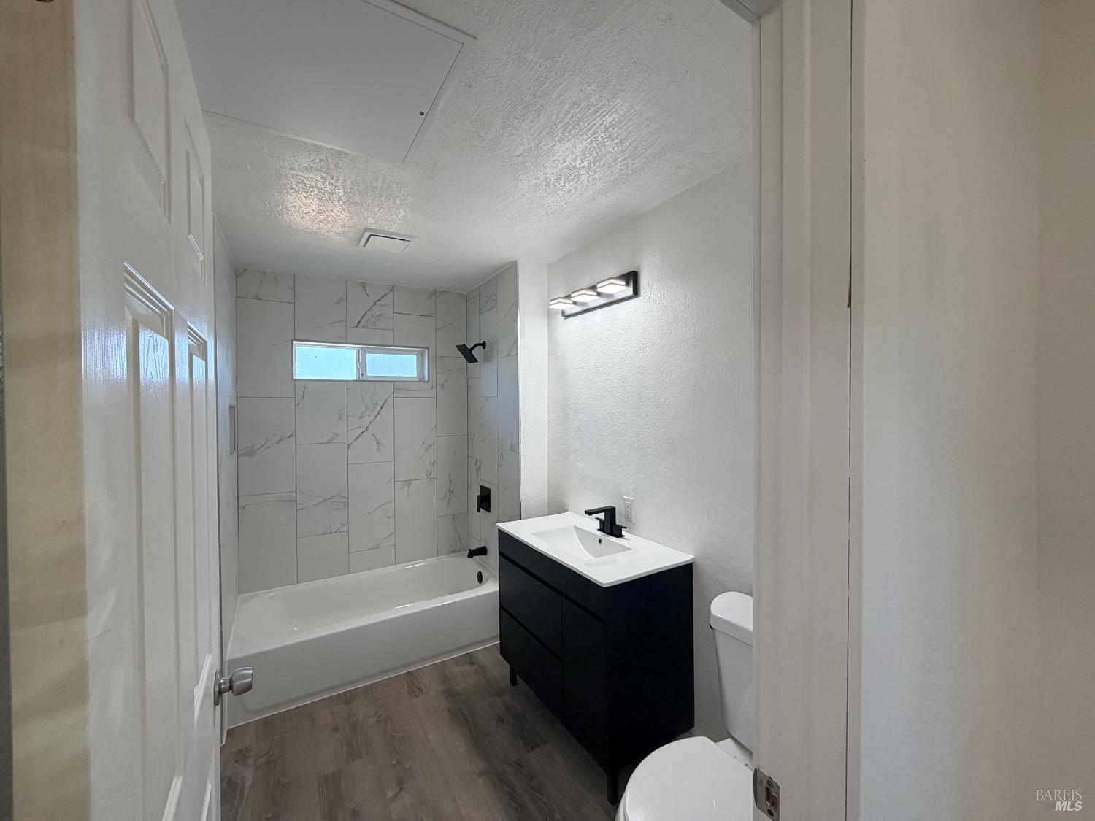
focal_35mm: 14
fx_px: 443
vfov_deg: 85.7
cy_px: 410
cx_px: 548
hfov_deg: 102.1
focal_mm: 2.22
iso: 160
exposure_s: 1/120
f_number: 2.2
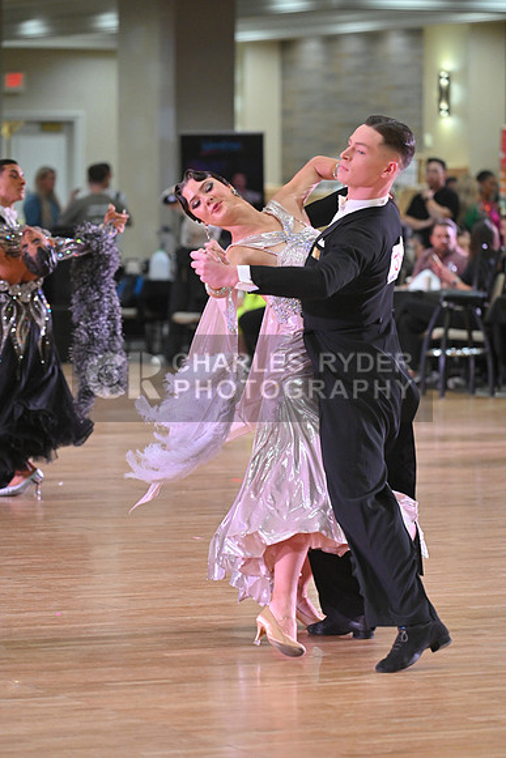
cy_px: 379
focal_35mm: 185
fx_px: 3898
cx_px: 253
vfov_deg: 11.1
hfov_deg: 7.4
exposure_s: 1/320
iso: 3200
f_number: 5
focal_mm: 185
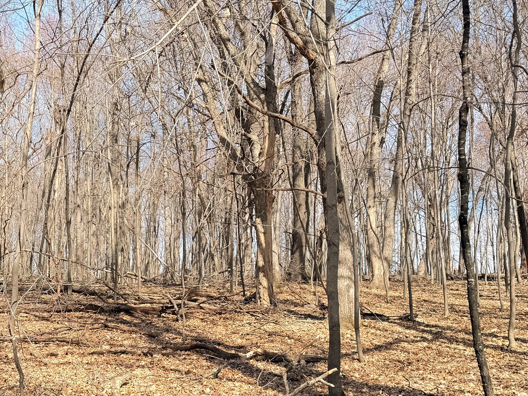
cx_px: 159
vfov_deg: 32.1
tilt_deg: +7.5
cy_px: 225
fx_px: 686
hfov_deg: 41.3
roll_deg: -0.4
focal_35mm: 45
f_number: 1.78
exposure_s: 1/1174
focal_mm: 6.76
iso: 80
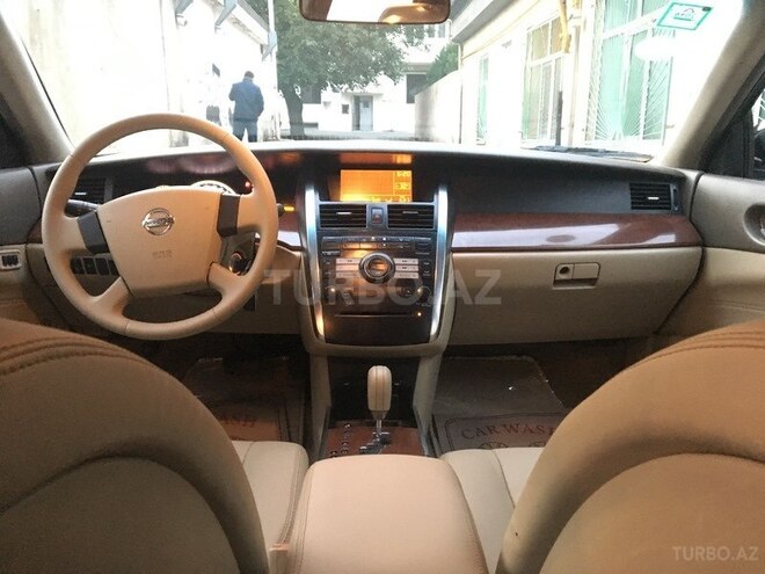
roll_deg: -0.2
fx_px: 641
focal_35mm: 29
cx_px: 382
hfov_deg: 61.7
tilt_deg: -13.1
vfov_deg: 48.2
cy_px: 287
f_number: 2.2
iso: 500
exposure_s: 1/17
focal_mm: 4.15
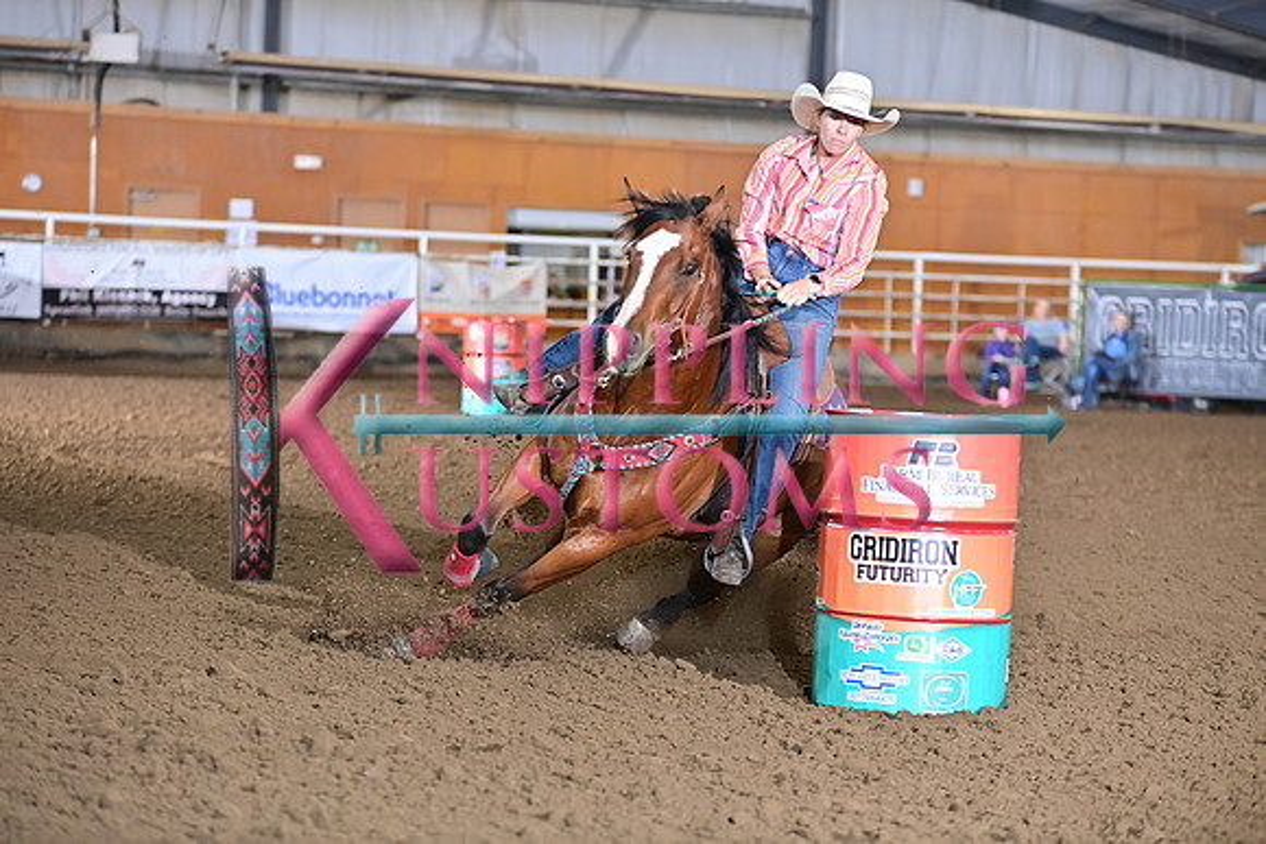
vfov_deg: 11.2
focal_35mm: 122
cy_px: 422
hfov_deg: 16.8
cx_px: 633
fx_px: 4291
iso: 1250
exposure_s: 1/250
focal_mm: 122
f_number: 3.2
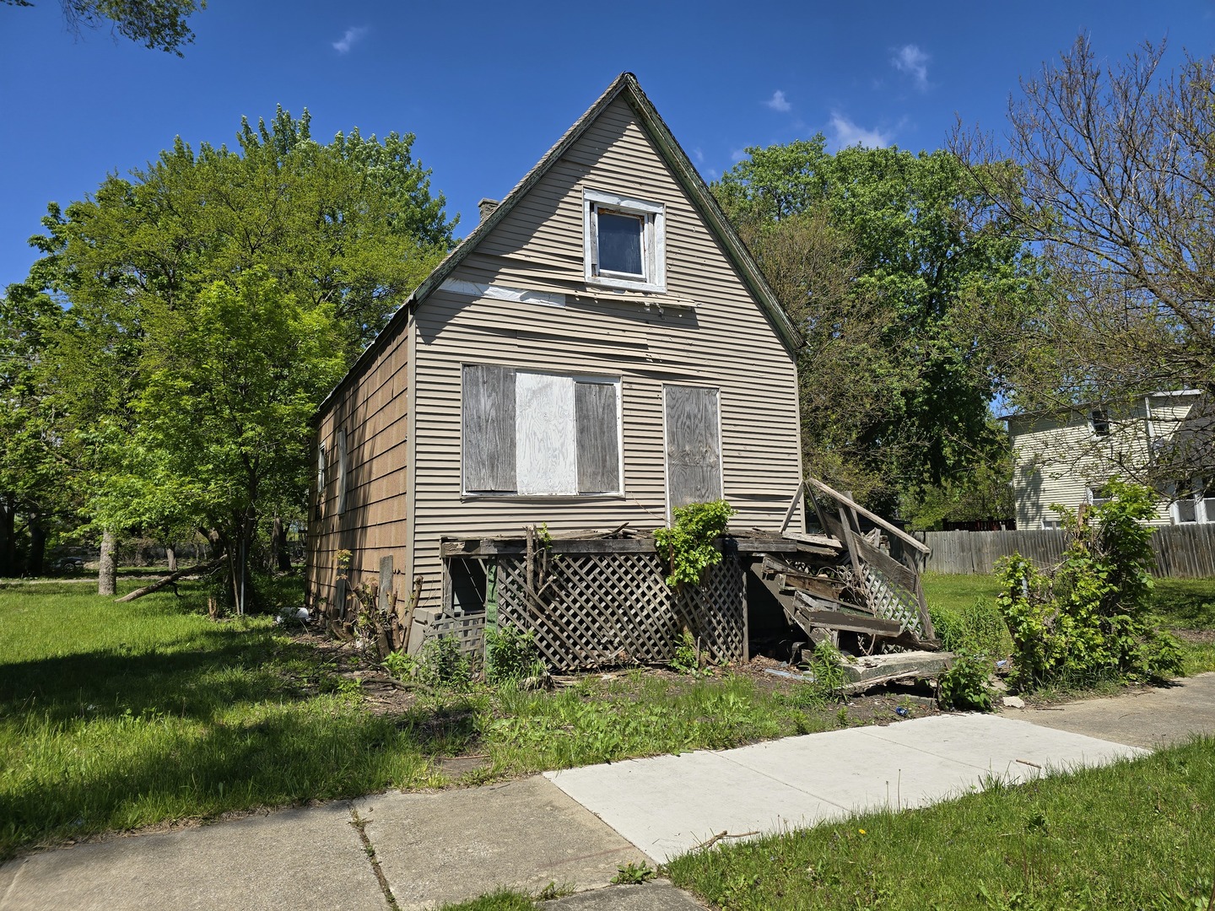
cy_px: 456
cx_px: 608
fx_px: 807
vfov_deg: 58.9
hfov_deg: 73.9
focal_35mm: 23
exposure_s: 1/984
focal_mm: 6.3
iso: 12
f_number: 1.7
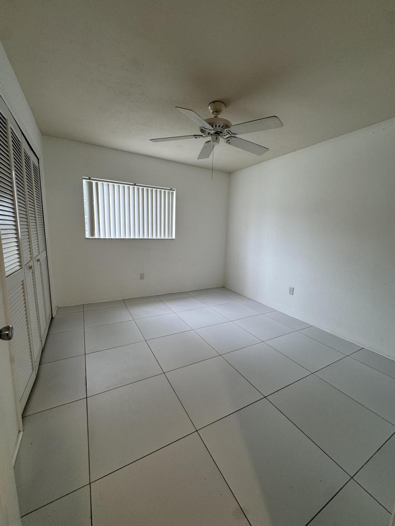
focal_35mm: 14
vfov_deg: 102.1
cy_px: 263
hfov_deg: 85.7
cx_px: 198
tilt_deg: -9.2
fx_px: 213
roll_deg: -1.0
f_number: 2.2
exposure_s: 1/120
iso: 125
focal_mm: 2.22
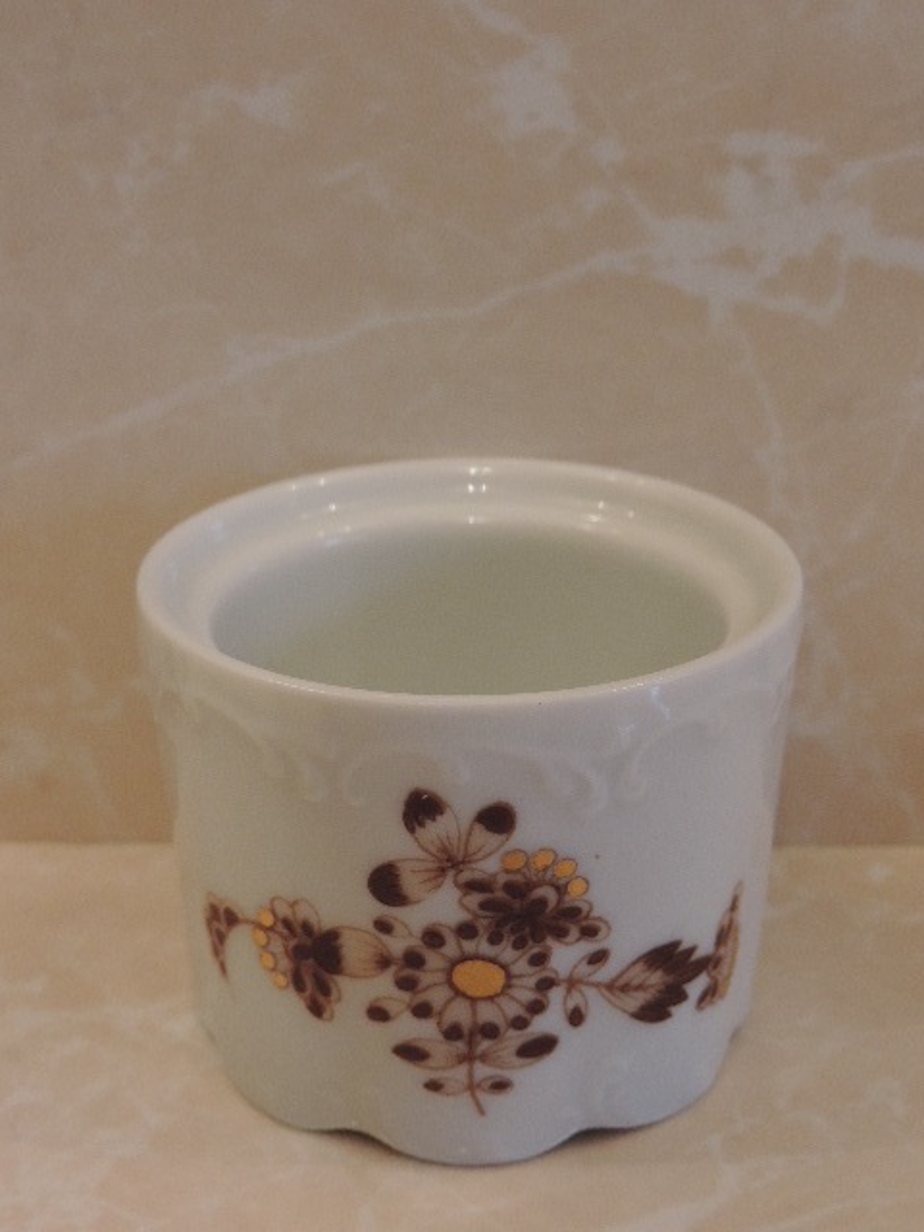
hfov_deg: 26.6
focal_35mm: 55
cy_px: 616
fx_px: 1957
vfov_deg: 34.9
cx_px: 462
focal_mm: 9.8
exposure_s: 1/40
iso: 400
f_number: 3.7
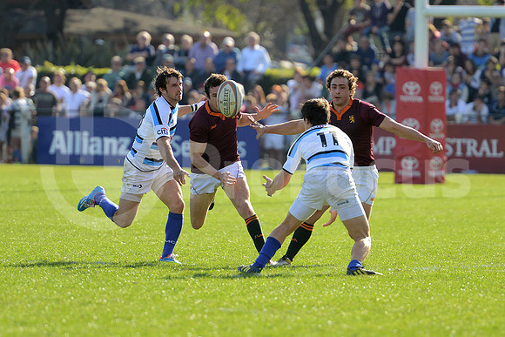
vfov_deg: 4.9
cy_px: 168
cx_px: 252
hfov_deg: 7.4
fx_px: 3929
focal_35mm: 280
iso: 500
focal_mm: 280
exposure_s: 1/800
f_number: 4
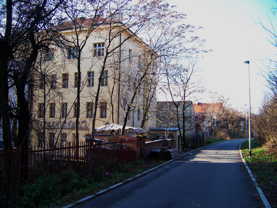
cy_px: 104
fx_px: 288
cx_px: 138
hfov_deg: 51.4
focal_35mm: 36
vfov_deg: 39.7
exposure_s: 1/125
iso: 64
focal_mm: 5.85
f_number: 2.8
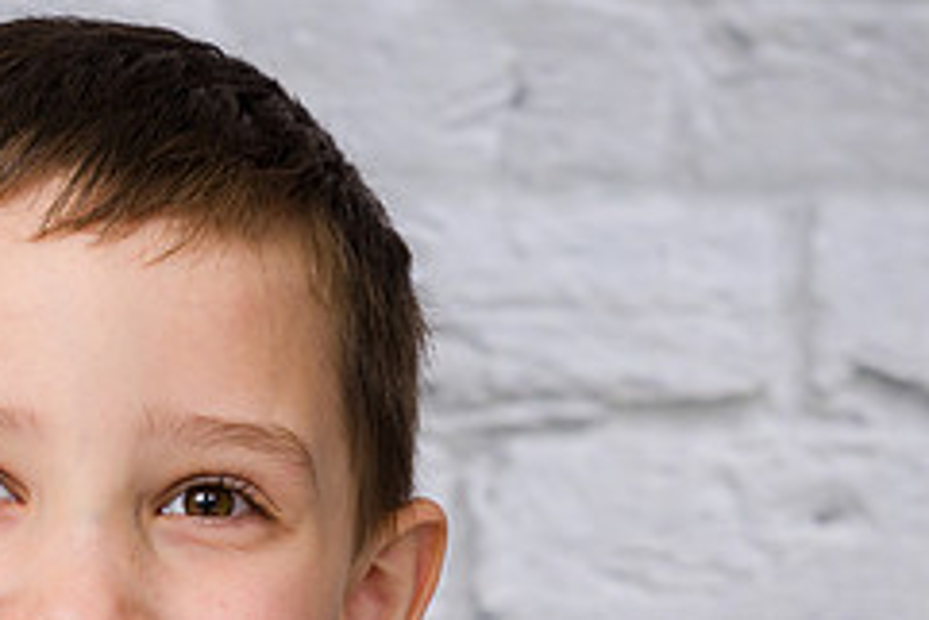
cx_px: 143
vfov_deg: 7.1
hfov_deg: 10.6
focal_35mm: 193
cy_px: 406
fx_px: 4983
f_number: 8
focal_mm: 70
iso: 160
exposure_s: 1/160
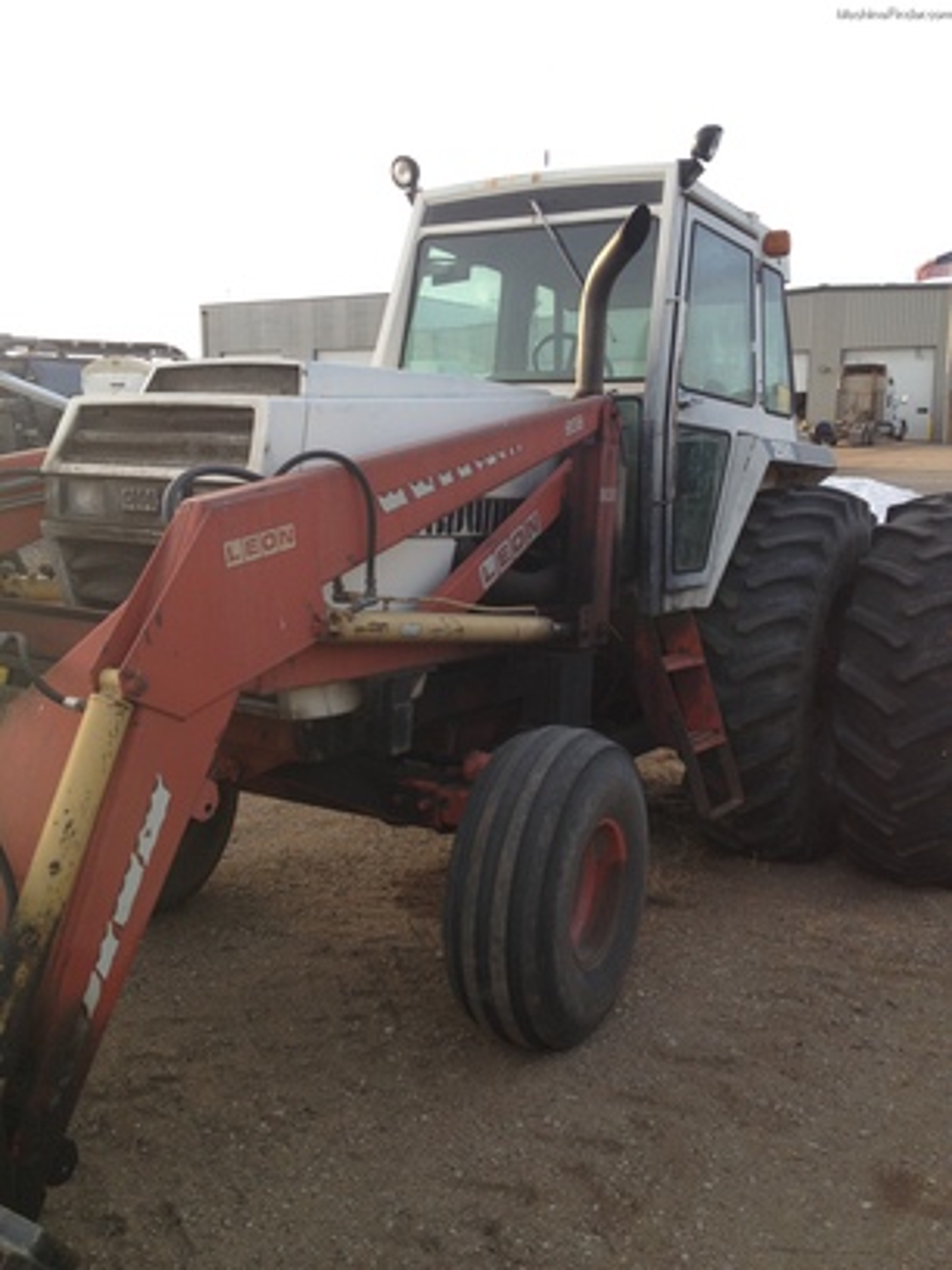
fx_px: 1283
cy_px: 635
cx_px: 476
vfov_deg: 52.6
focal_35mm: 35
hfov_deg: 40.7
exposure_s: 1/196
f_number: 2.4
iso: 50
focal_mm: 4.28
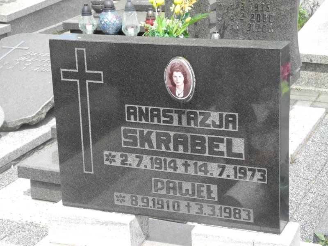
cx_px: 164
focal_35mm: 85
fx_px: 805
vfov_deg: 17.4
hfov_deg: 23.0
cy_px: 123
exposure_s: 1/320
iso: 100
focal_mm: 18.1
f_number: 4
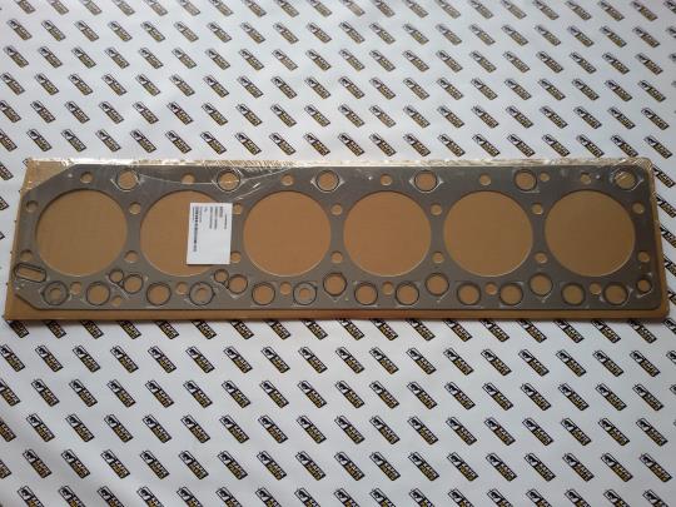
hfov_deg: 58.4
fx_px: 605
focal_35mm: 31
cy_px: 254
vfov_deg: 45.4
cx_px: 338
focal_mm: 2.93
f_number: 2.4
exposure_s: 1/100
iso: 64
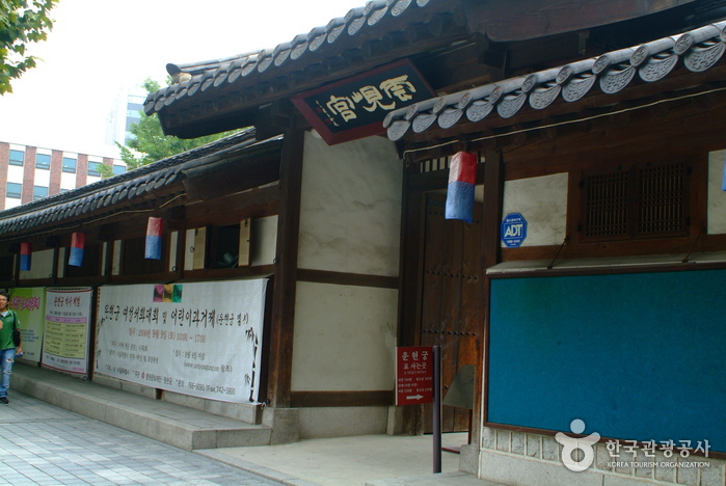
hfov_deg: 46.3
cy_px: 243
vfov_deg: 32.0
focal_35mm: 42
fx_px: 848
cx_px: 363
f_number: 5.6
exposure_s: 1/60
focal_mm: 28
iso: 400
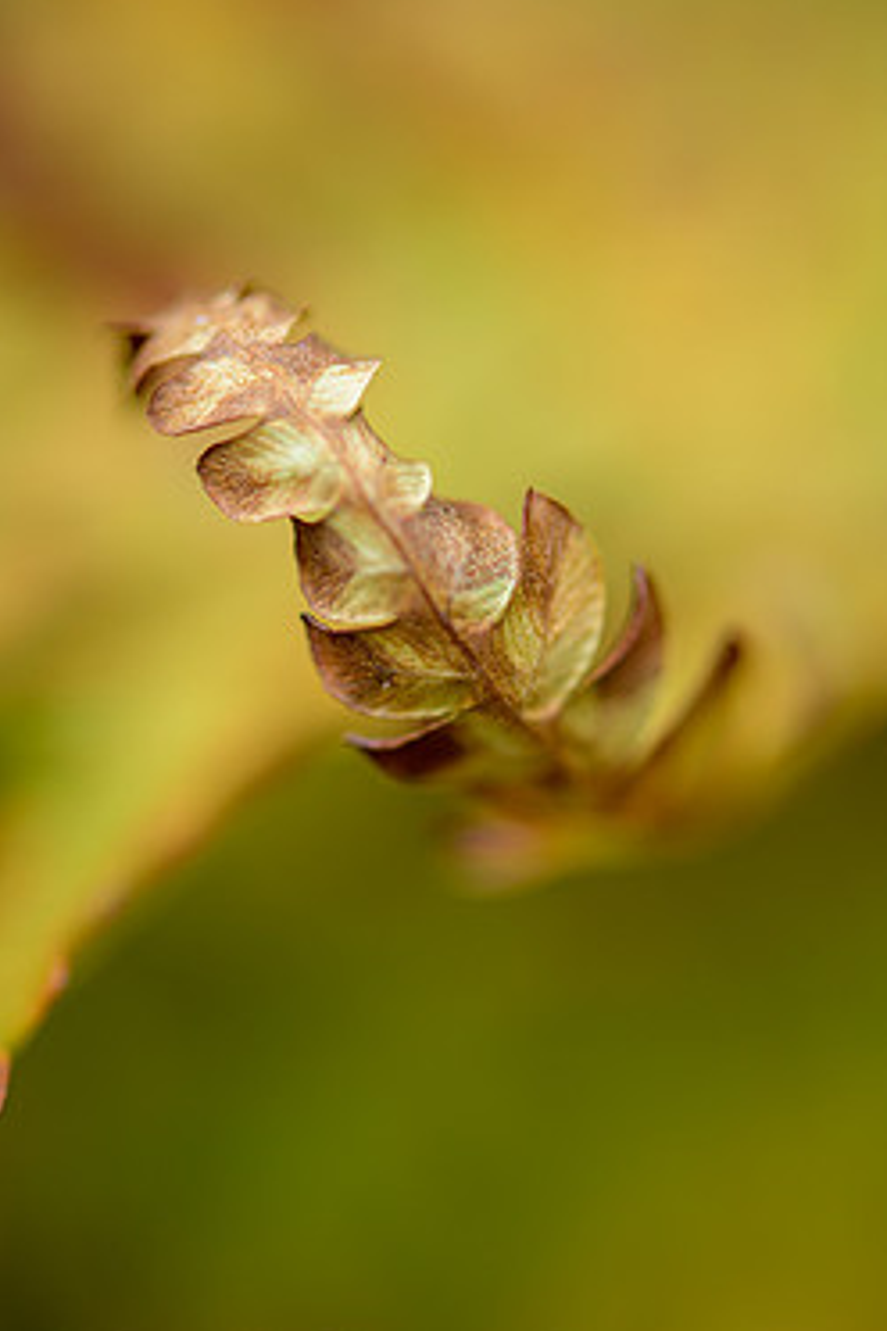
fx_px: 4693
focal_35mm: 127
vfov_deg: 16.1
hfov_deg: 10.8
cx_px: 361
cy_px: 673
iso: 100
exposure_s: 1/250
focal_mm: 105
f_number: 3.8
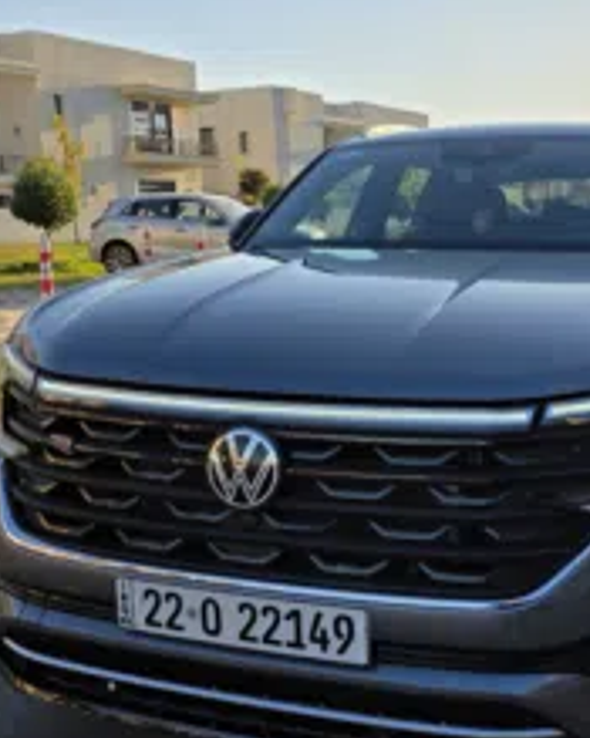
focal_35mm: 41
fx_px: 896
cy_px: 344
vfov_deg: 44.8
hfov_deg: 35.7
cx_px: 438
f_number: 1.7
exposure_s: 1/2175
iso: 40
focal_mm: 6.3
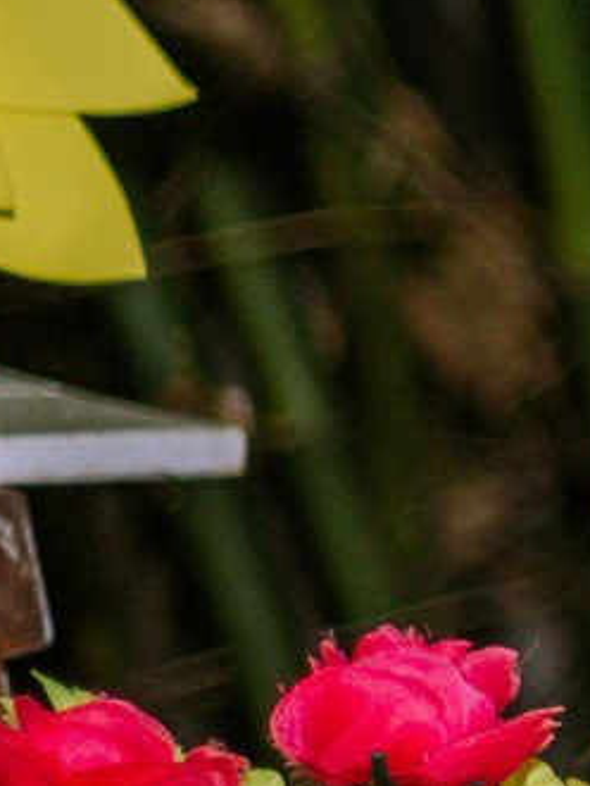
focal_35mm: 373
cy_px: -81
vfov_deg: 5.3
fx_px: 8466
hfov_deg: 3.7
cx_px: 2826
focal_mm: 50
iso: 800
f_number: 2
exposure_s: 1/200
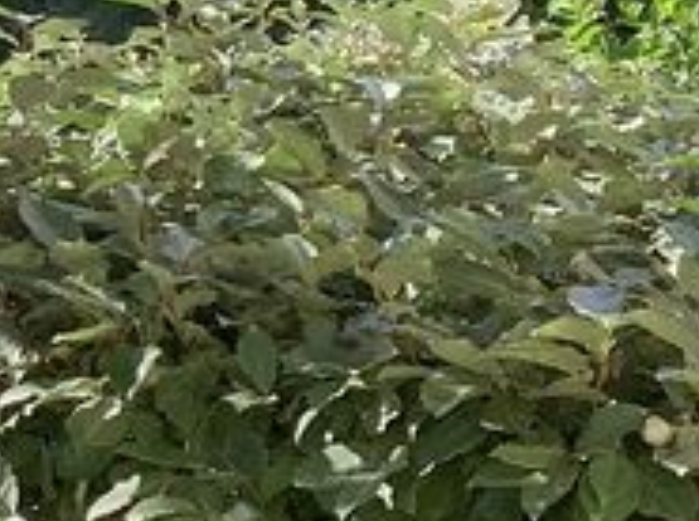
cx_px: 11
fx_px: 3386
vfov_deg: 8.7
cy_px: -125
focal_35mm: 168
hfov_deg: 11.7
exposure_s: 1/296
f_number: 2.4
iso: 25
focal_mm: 3.3
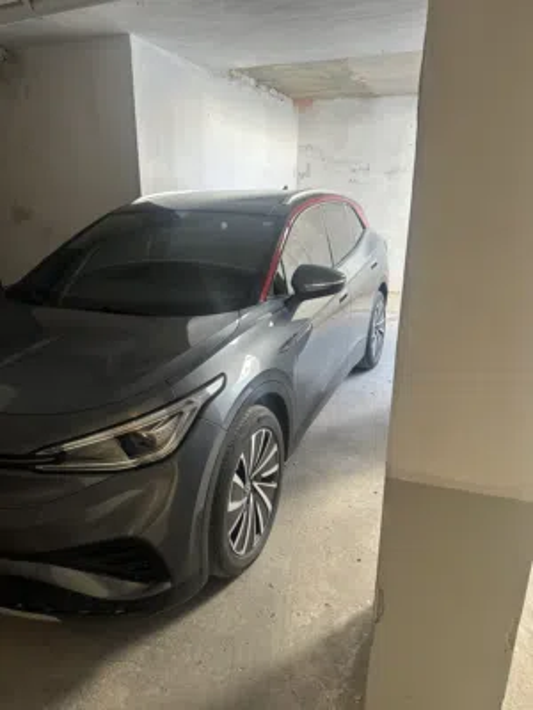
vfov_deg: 71.6
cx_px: 266
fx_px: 493
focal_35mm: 24
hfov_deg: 56.8
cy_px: 355
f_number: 1.78
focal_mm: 6.86
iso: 160
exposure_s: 1/121
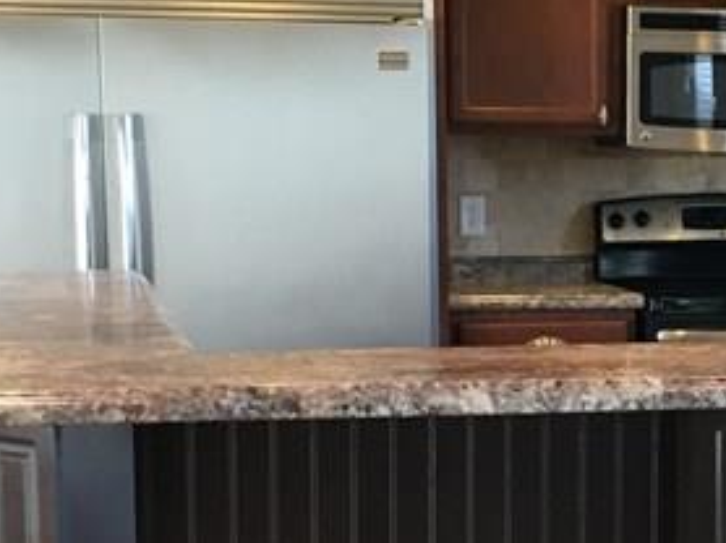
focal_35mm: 107
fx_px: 2242
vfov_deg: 13.8
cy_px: 410
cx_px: 877
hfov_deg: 17.5
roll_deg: -0.6
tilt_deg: -7.3
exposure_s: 1/30
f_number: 2.2
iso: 100
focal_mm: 4.15
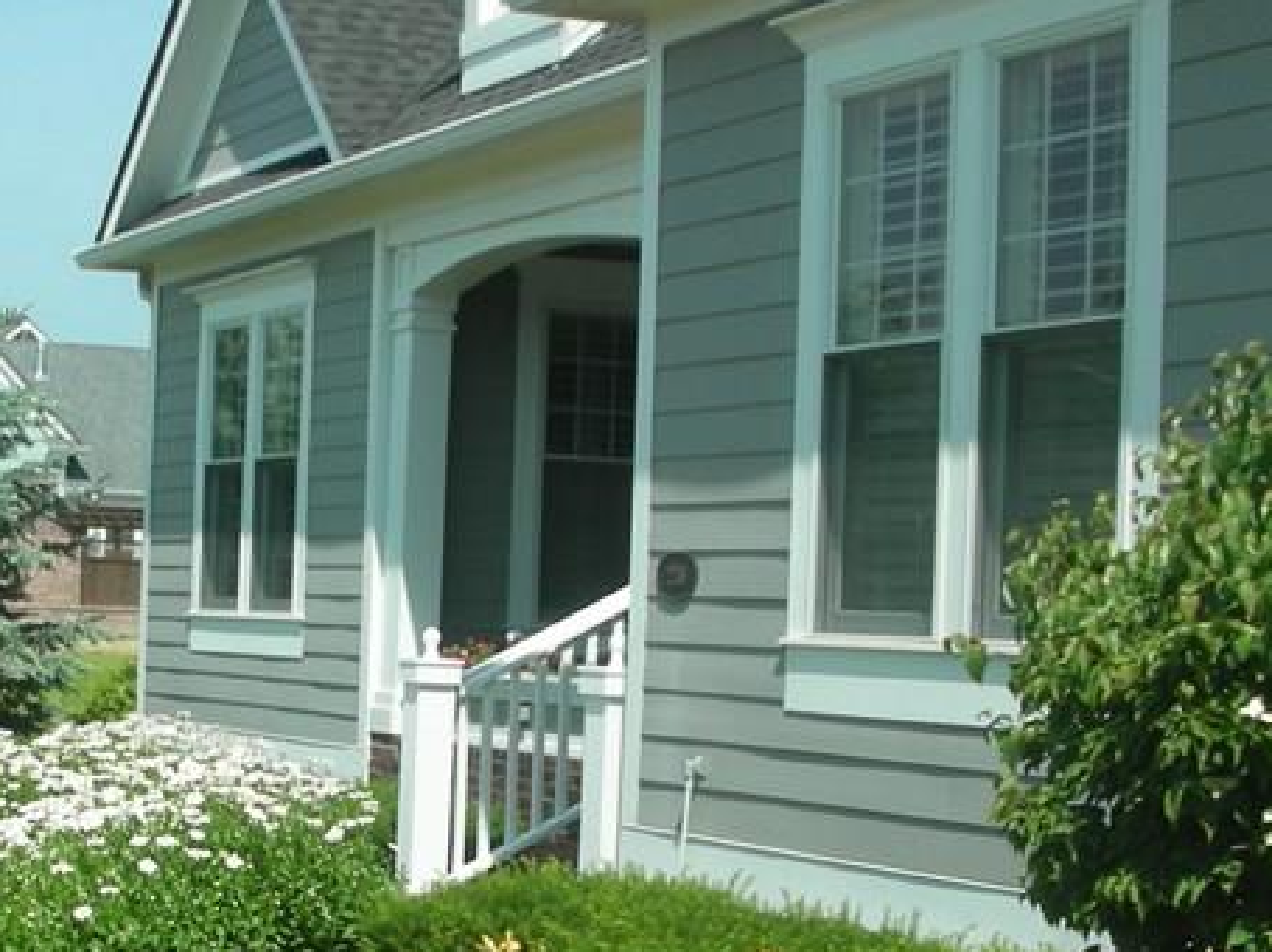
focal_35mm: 79
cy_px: 622
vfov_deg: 18.6
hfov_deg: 24.4
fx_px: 2901
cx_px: 308
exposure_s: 1/65.2
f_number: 8.5
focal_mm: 5.8
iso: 50
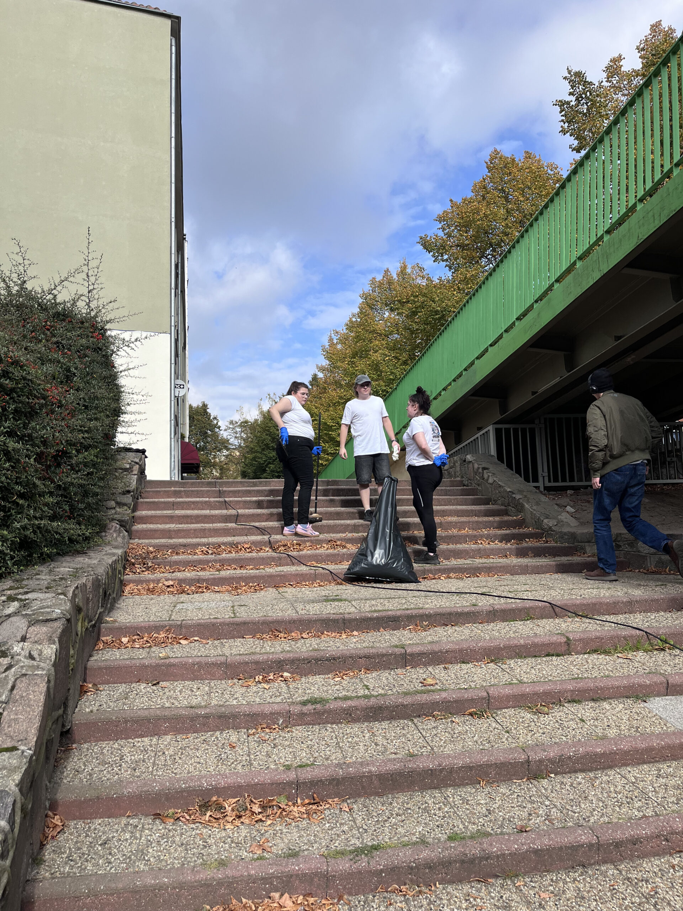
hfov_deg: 53.1
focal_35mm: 26
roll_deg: +2.8
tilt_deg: +5.0
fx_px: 684
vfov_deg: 67.3
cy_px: 456
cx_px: 342
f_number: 1.6
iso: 50
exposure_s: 1/2825
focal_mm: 5.1
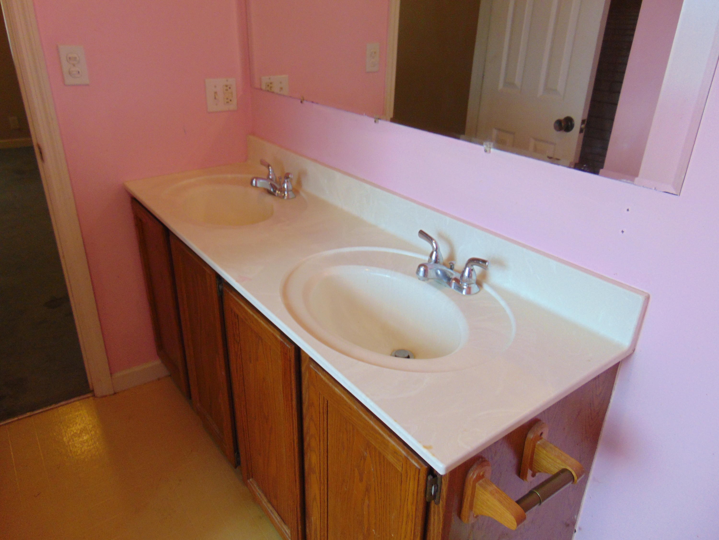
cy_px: 270
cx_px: 360
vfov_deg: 54.9
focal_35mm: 25
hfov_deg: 69.4
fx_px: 519
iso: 200
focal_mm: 4.5
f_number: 3
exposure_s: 1/30
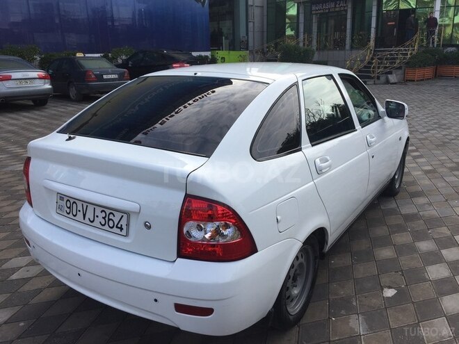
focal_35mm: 29
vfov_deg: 48.2
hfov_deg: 61.7
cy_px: 172
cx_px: 230
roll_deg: +1.9
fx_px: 385
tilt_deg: -17.0
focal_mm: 4.15
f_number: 2.2
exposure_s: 1/964
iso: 32
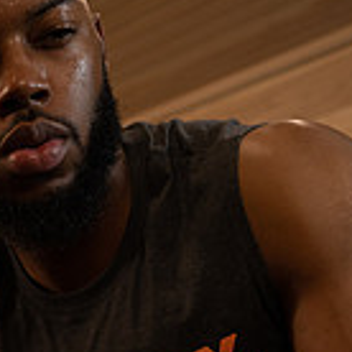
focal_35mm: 97
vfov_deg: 16.8
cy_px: 474
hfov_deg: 17.4
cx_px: -23
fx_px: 1116
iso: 400
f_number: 2.8
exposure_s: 1/160
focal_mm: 35
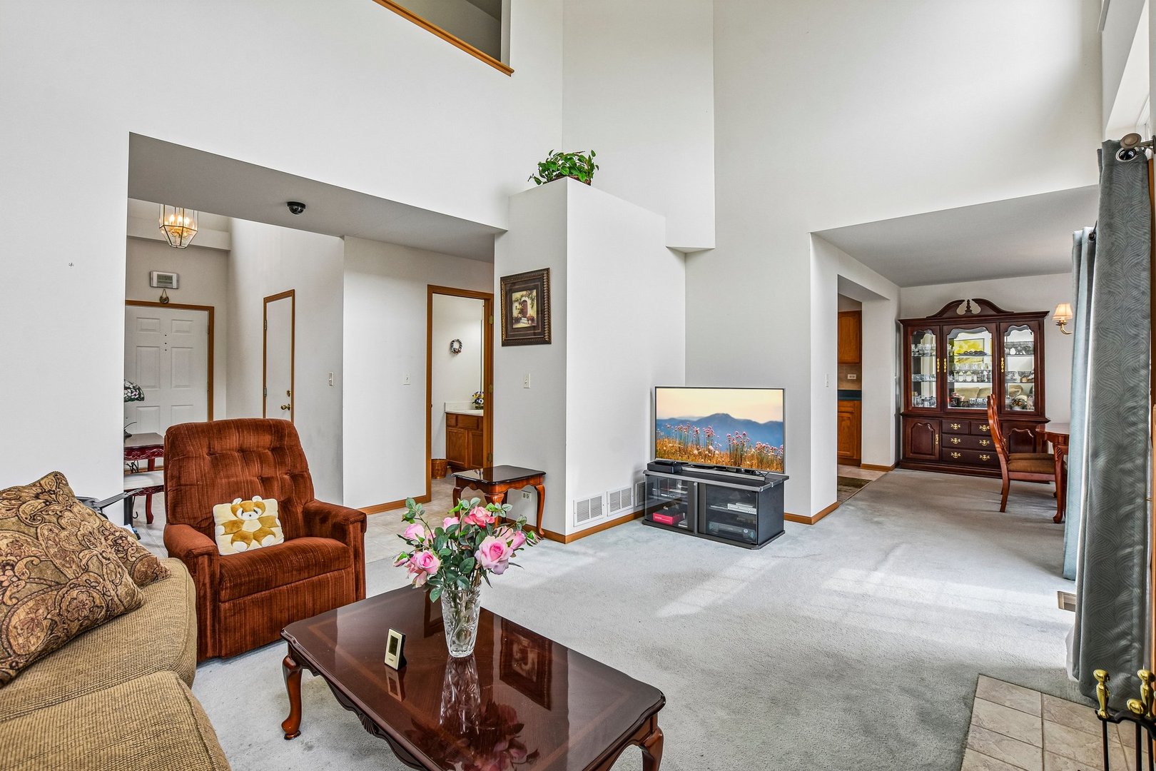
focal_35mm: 15
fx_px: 482
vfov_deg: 77.3
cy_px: 386
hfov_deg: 100.4
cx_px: 578
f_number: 8
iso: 400
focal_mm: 10
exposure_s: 1/250
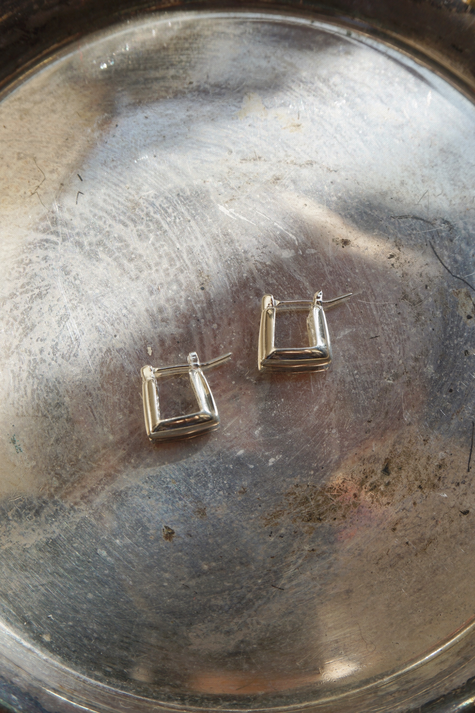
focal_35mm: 42
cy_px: 356
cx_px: 238
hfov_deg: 31.9
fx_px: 831
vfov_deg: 46.4
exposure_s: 1/125
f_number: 8
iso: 100
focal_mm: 28
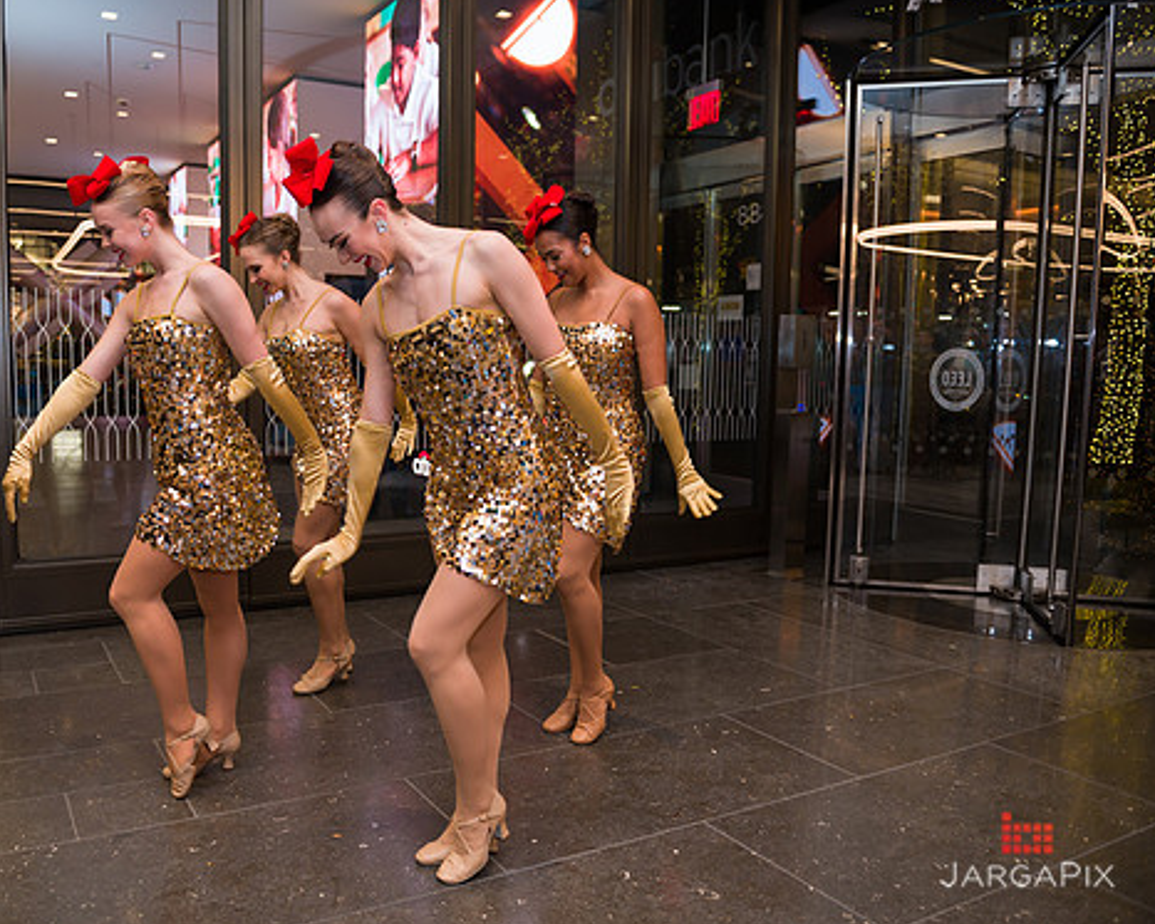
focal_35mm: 28
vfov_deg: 51.5
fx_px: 957
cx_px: 459
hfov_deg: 61.6
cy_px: 463
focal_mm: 24
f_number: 3.2
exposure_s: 1/160
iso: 400
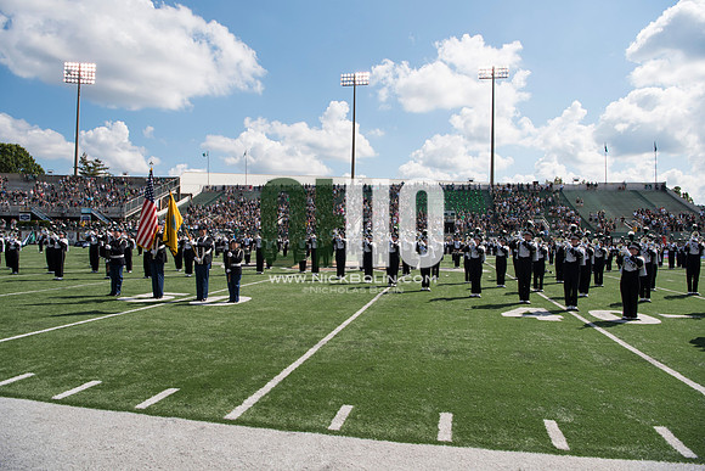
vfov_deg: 53.2
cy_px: 236
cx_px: 352
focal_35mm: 24
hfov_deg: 73.7
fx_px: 470
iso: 200
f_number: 7.1
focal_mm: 24
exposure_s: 1/1000
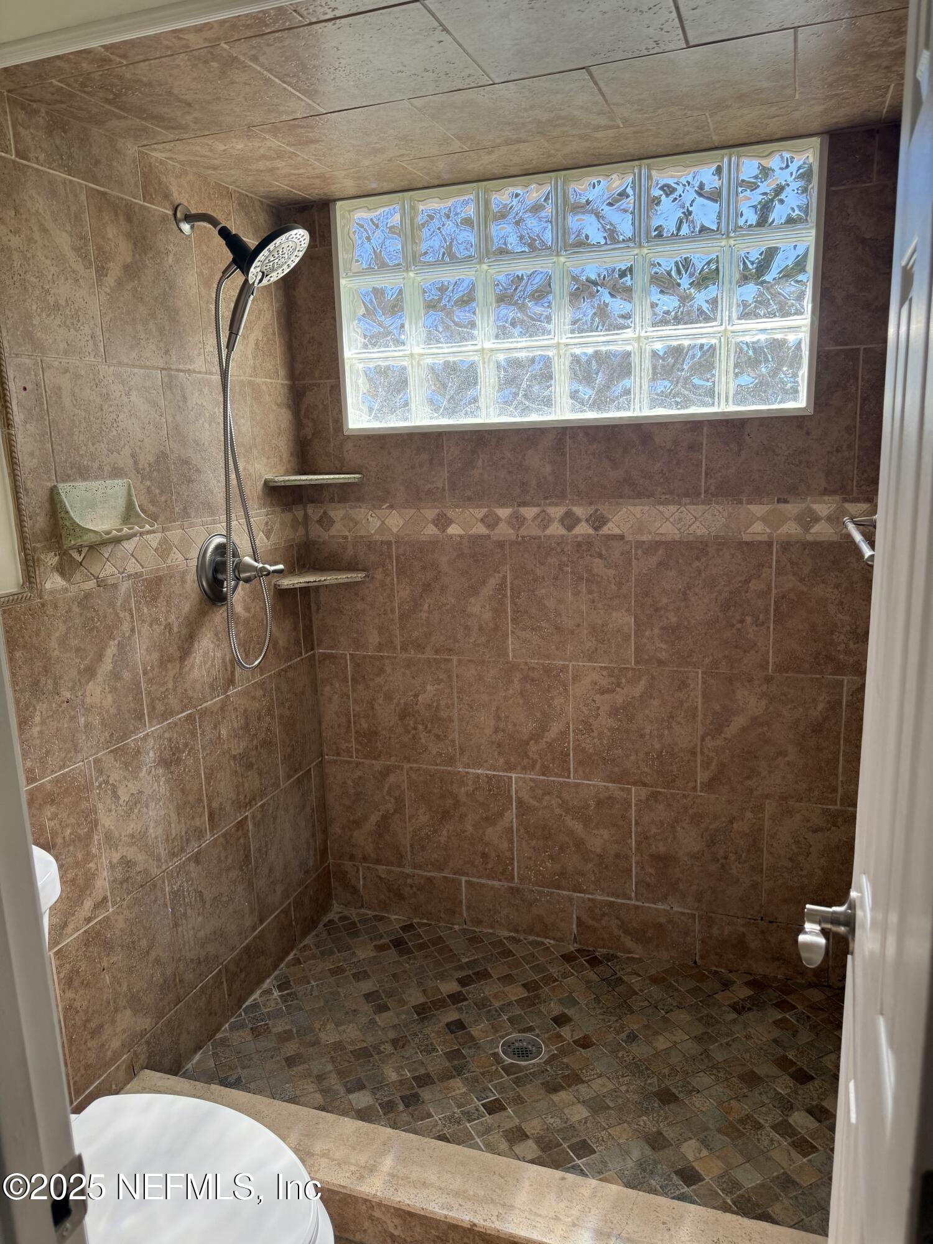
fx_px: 862
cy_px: 622
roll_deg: +1.5
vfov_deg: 71.6
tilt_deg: -11.5
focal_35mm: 24
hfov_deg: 56.8
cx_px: 466
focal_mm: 6.76
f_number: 1.78
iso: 100
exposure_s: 1/571
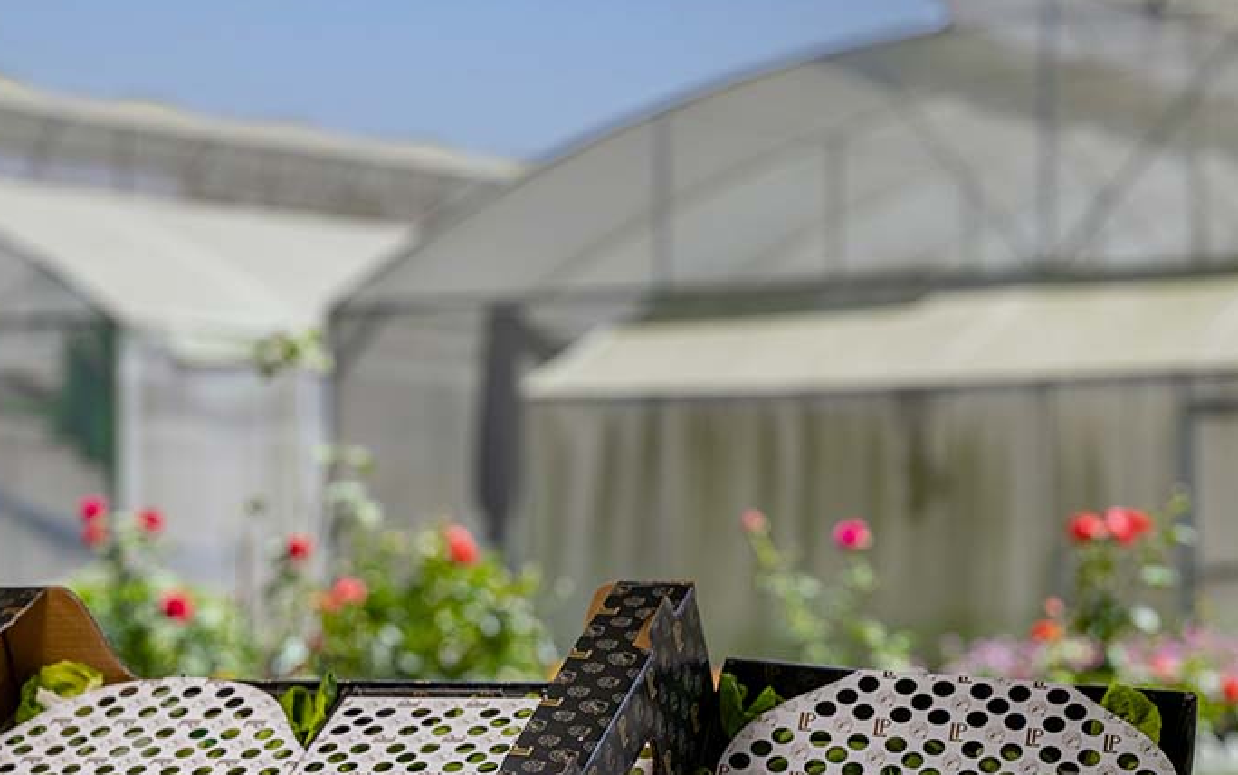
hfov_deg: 18.4
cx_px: 380
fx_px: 3814
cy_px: 532
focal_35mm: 113
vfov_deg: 11.6
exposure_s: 1/400
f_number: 4.5
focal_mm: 79
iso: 100
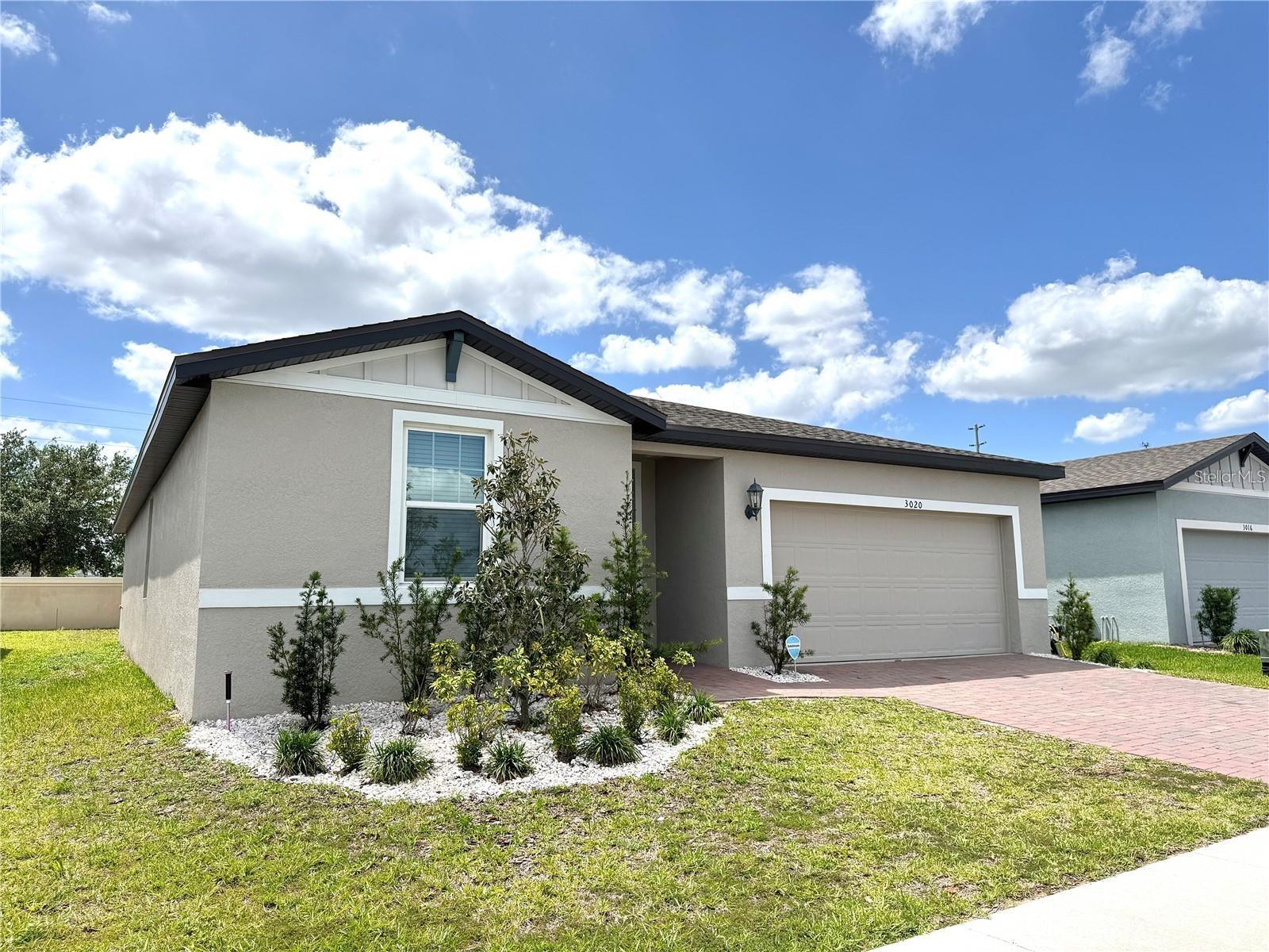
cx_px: 634
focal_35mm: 24
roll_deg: +0.8
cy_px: 476
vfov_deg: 56.8
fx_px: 880
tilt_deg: +8.3
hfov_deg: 71.6
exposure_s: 1/4950
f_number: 1.78
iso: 80
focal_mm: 6.76
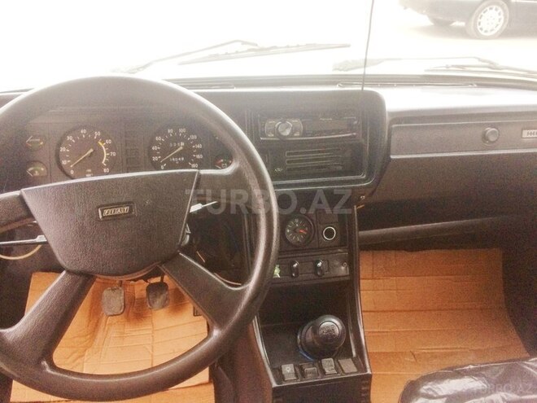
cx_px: 268
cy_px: 202
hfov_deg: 61.7
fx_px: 450
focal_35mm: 29
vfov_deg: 48.2
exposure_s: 1/33
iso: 80
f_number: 2.2
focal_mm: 4.15
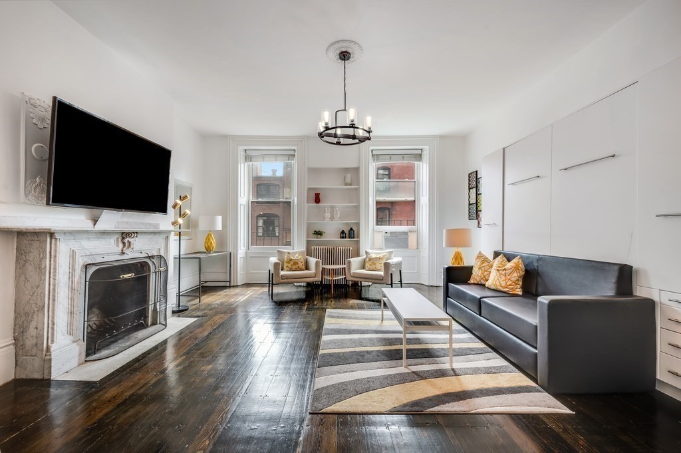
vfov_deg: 79.1
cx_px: 340
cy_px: 226
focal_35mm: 14
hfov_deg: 102.3
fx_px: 274
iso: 100
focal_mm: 14.5
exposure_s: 1/10
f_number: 8
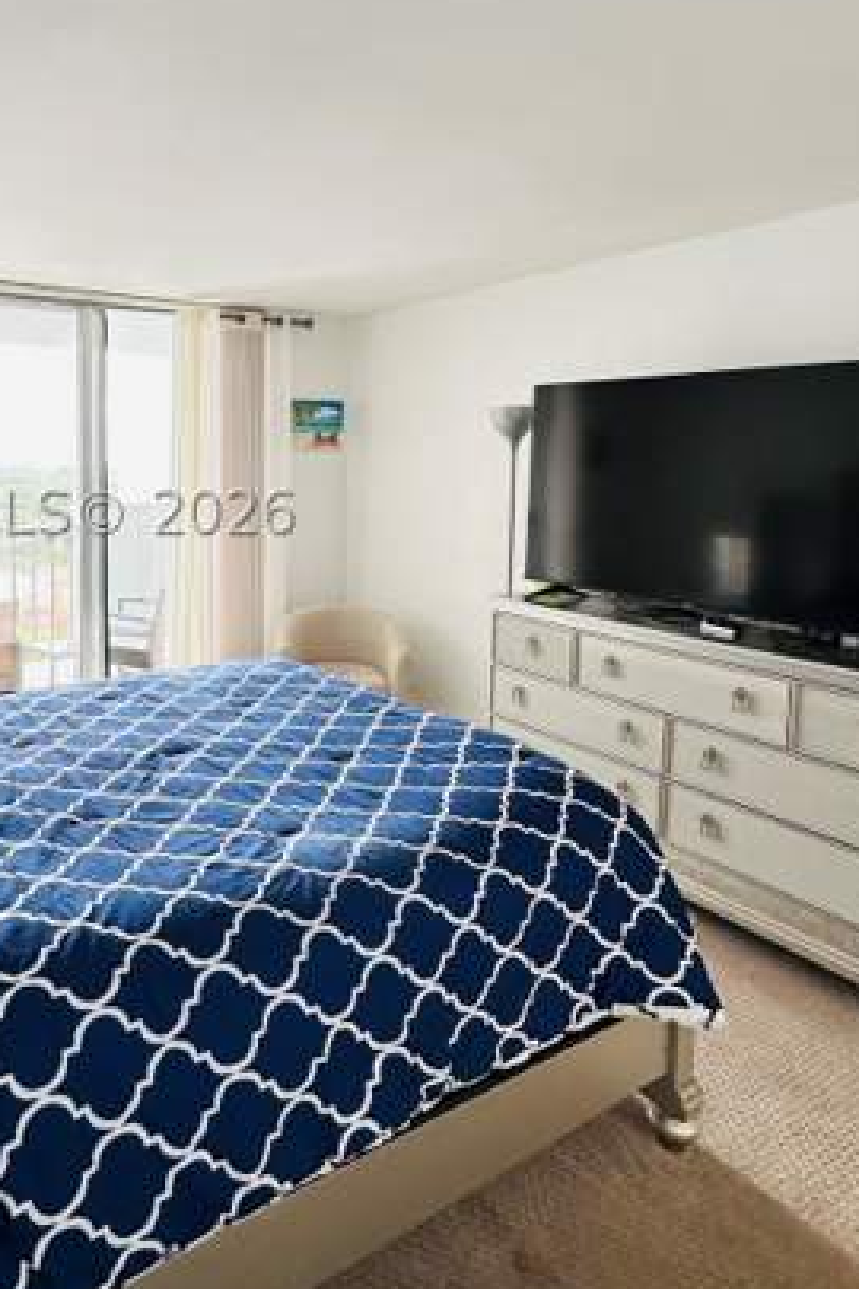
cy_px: 512
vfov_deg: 75.2
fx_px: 823
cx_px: 220
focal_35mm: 23
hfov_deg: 52.8
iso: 100
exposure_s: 1/99
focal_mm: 2.22
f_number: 2.2
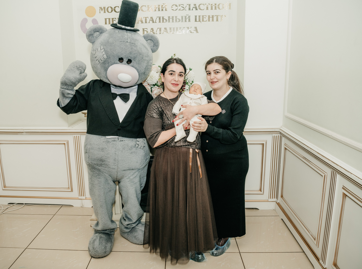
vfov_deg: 51.1
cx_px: 166
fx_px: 282
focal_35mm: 27
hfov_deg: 65.3
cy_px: 134
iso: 320
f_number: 4.5
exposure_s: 1/160
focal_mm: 24
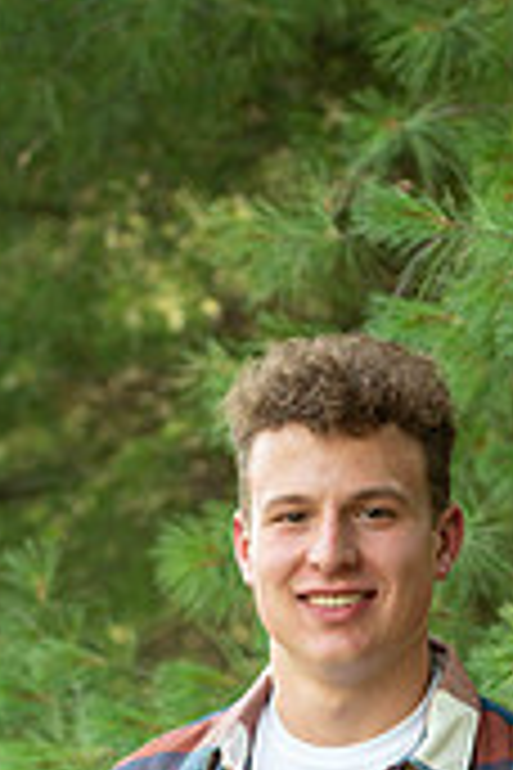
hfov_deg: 6.1
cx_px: 315
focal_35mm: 226
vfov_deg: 9.0
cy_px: 865
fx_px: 4830
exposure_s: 1/200
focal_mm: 86
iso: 400
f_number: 5
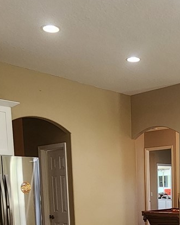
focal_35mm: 49
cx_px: 159
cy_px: 231
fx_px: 326
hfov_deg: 29.6
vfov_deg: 34.3
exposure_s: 1/60
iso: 250
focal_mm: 2.2
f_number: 2.2
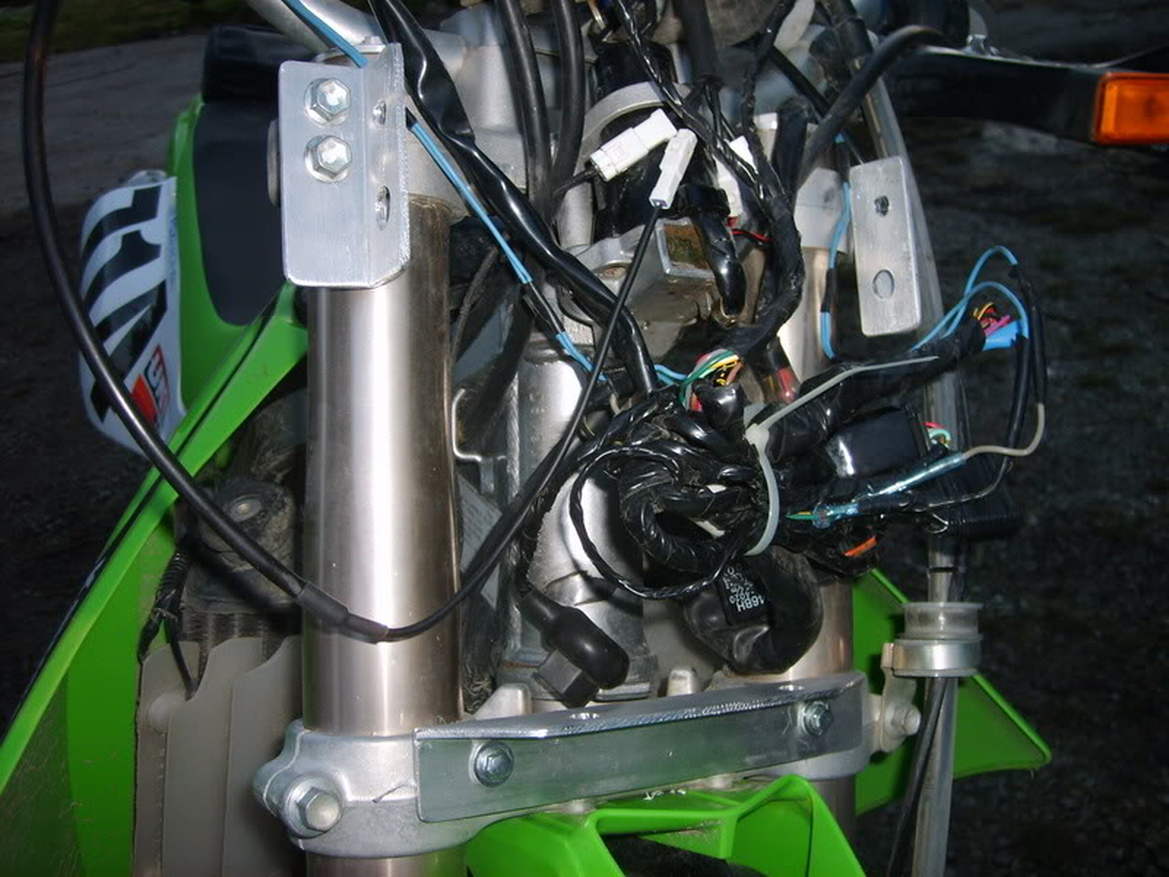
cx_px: 584
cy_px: 438
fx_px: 1182
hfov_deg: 52.6
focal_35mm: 35
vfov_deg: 40.7
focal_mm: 5.8
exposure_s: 1/30
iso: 100
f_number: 2.8
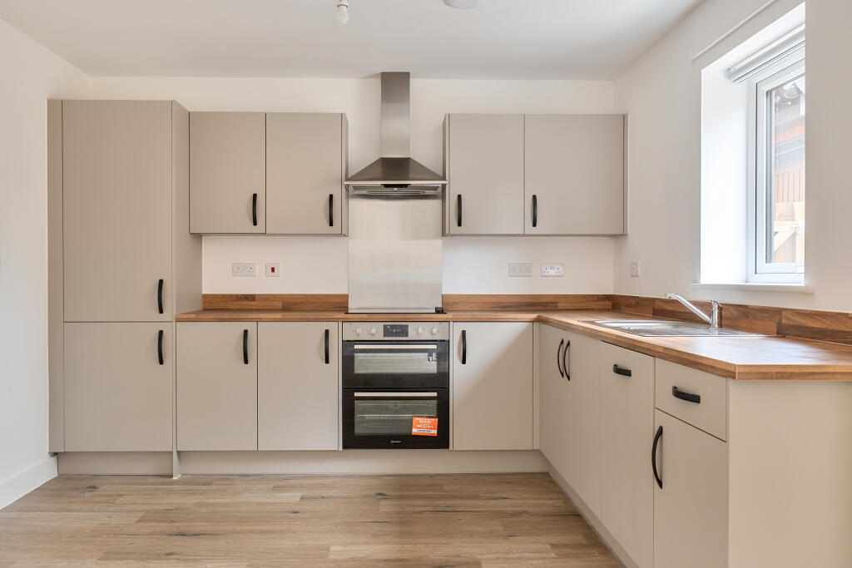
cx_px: 426
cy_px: 284
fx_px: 710
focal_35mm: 30
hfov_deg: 61.9
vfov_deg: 43.6
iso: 100
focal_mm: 20
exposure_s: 1/4
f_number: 8
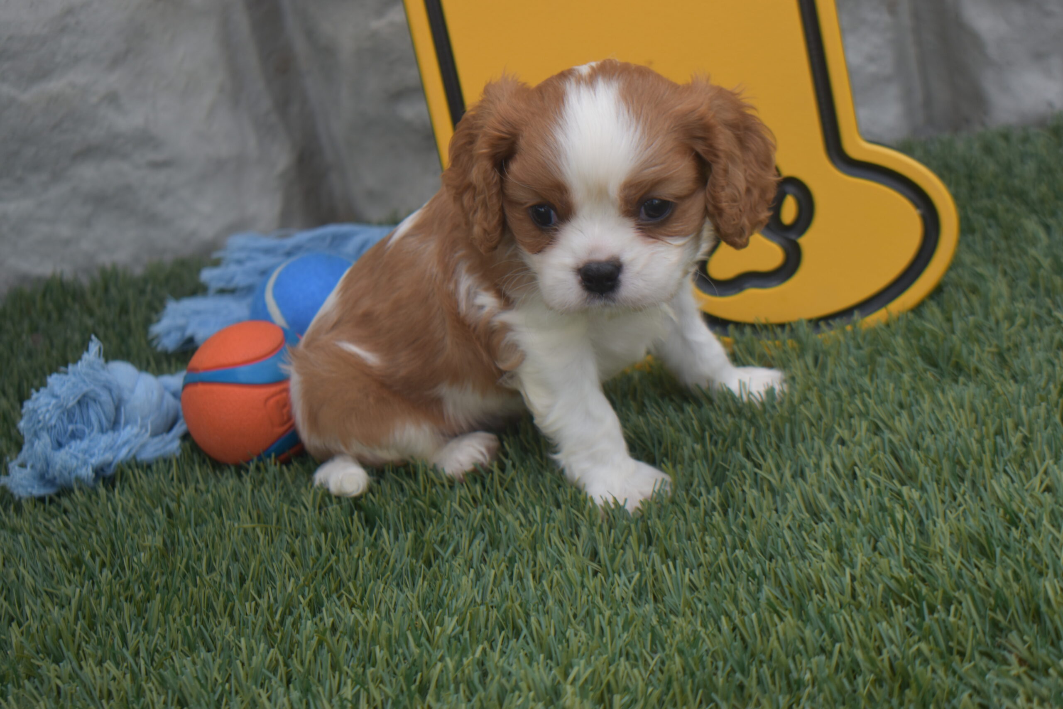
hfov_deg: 31.9
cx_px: 532
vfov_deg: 21.6
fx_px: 1860
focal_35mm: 63
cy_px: 354
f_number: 5
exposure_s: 1/250
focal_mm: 42
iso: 200
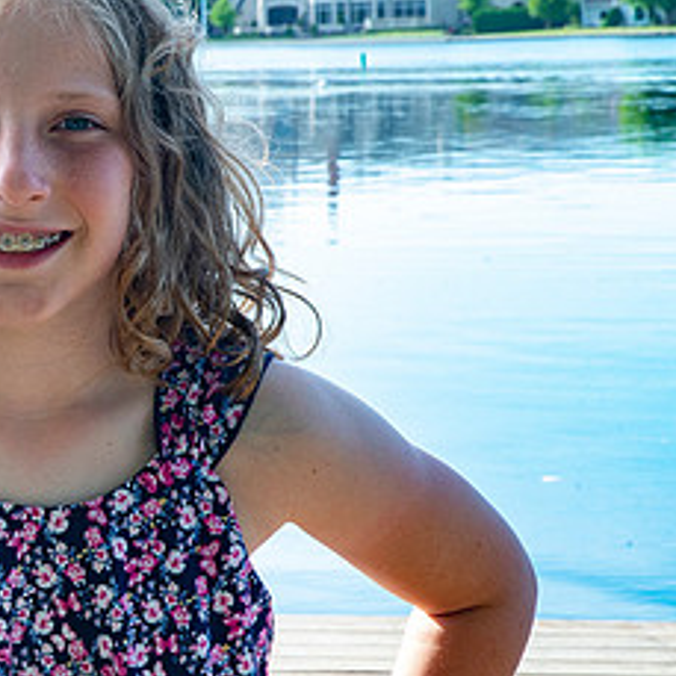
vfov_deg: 11.6
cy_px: 397
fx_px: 3336
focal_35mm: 151
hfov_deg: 11.4
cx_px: -65
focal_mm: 70
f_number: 20
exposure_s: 1/80
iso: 800
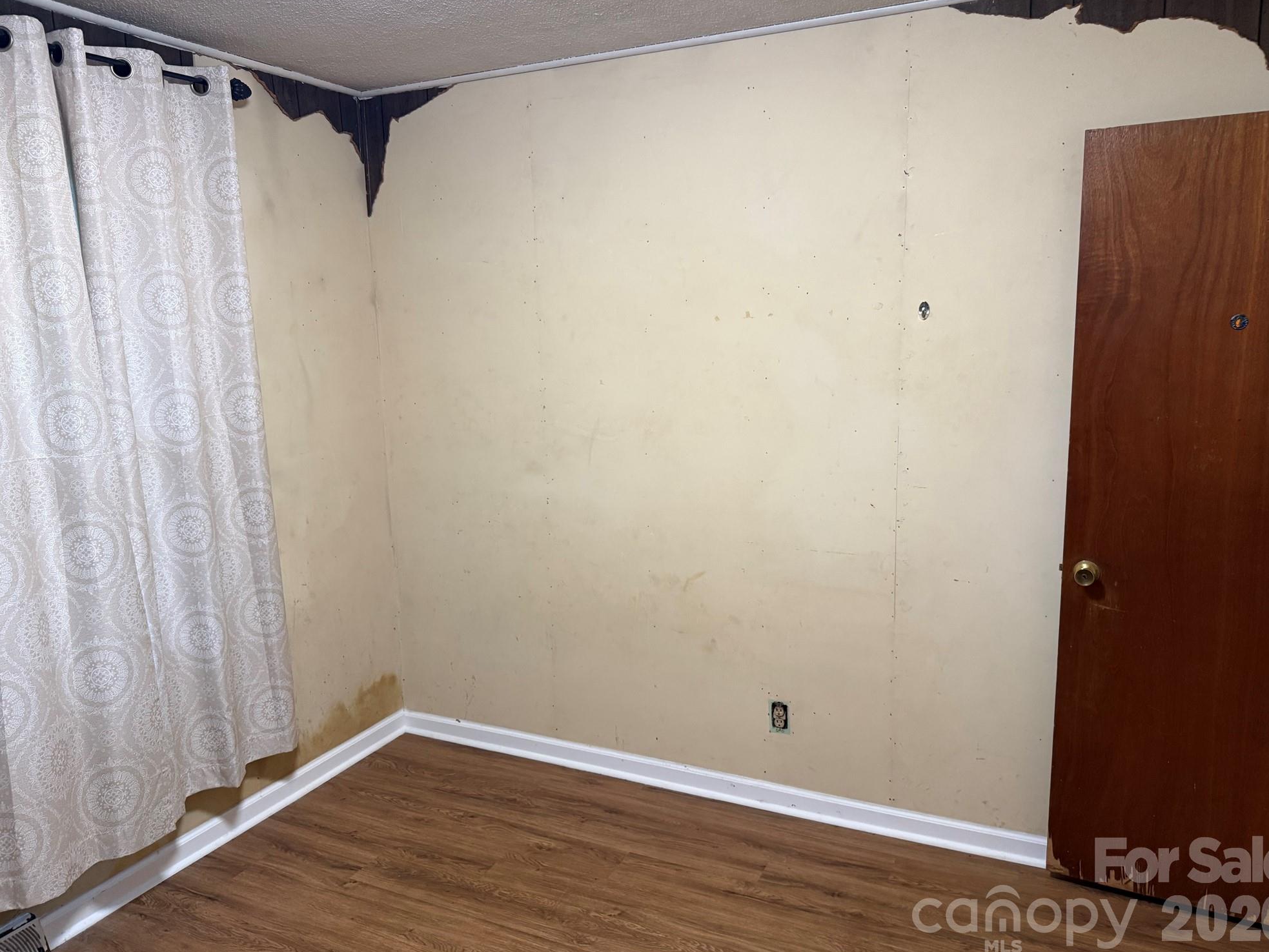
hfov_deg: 69.4
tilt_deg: -8.5
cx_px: 640
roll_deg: +1.8
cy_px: 469
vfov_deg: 54.9
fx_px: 917
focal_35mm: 25
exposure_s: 1/60
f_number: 1.78
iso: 400
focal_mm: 6.76
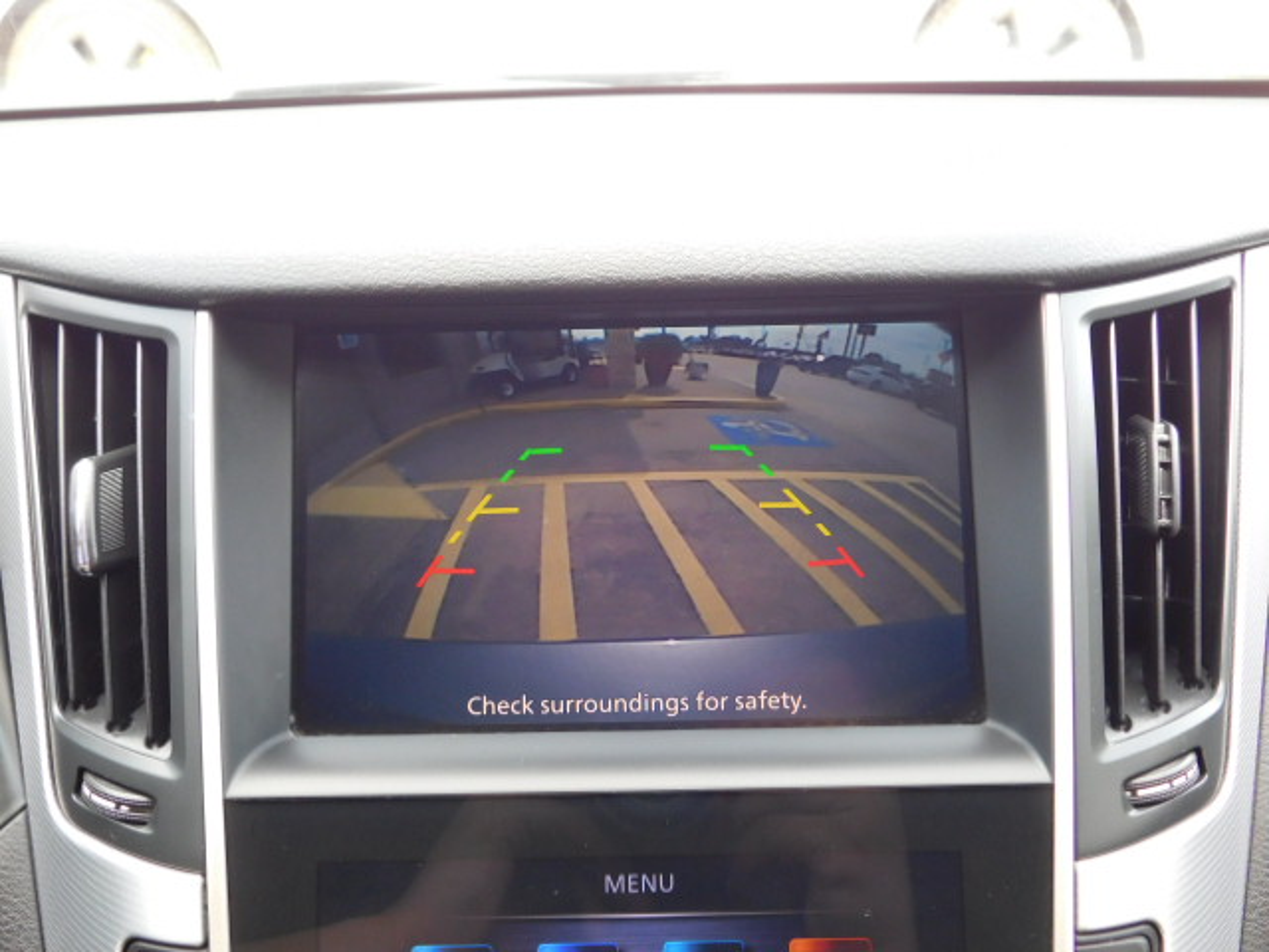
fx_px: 1650
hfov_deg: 42.1
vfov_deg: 32.2
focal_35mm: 45
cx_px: 634
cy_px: 476
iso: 140
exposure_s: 1/30
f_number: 3.7
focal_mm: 8
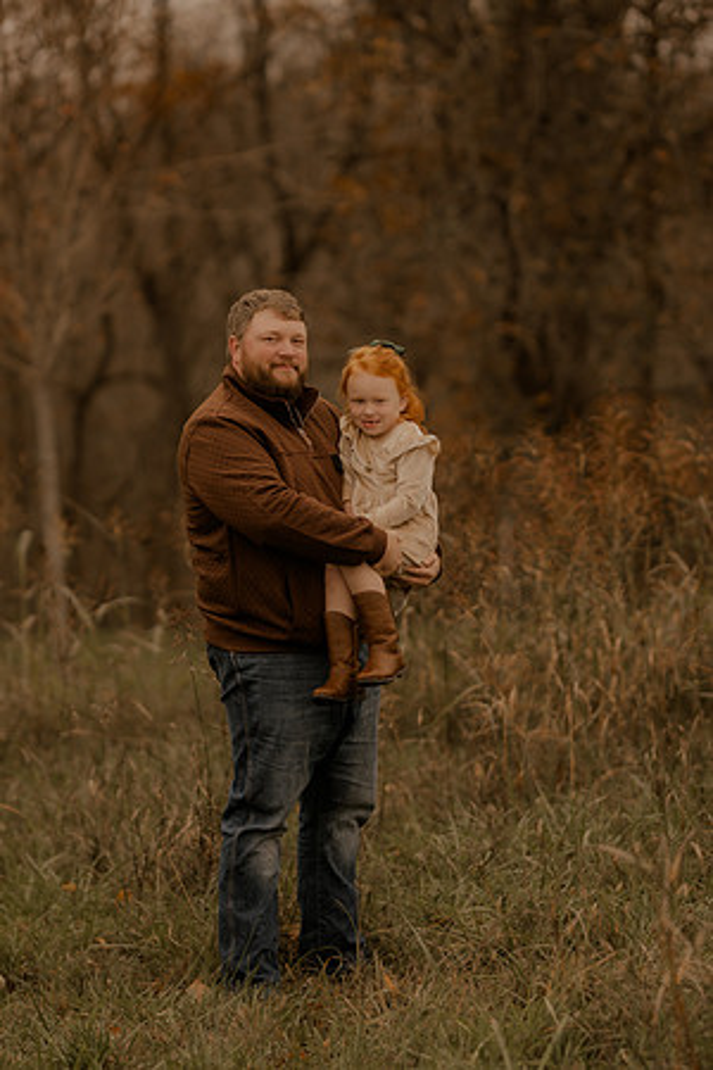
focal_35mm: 127
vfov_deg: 16.1
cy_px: 535
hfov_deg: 10.8
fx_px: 3773
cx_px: 356
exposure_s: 1/500
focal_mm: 85
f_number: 1.6
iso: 200
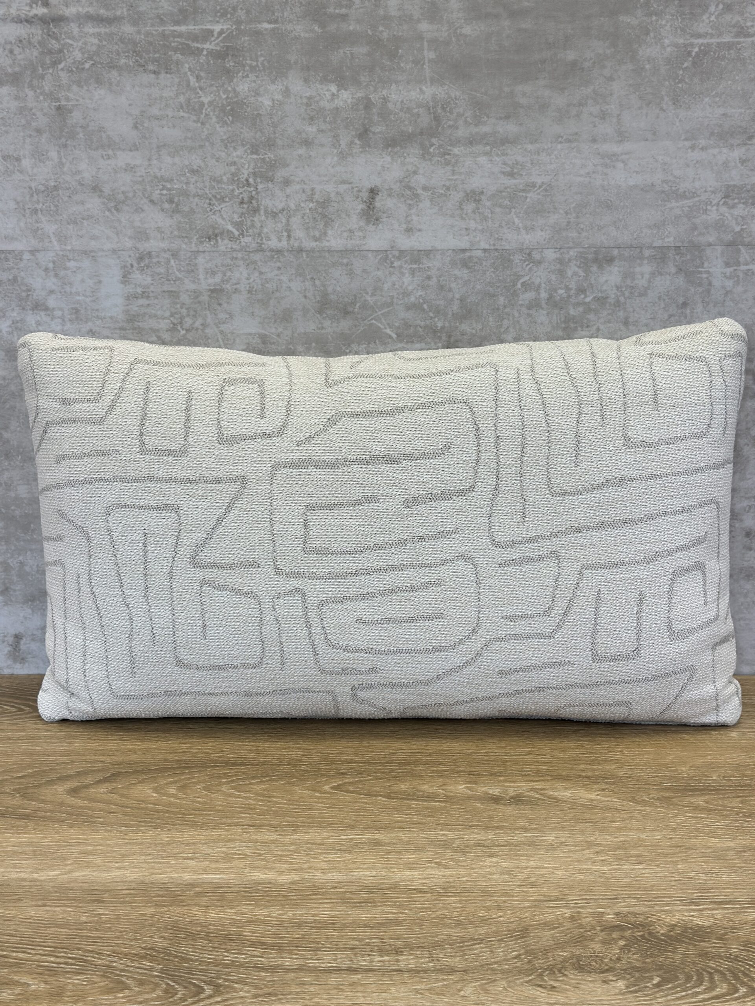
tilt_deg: -16.1
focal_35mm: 48
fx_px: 1396
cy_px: 503
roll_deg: +0.8
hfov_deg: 30.3
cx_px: 378
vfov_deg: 39.7
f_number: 1.78
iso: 80
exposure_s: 1/238
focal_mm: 6.86
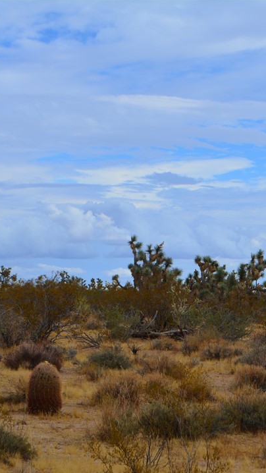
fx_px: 1429
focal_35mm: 114
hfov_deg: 10.5
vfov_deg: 18.8
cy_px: 237
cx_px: 265
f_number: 11
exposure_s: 1/500
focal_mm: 48
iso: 200
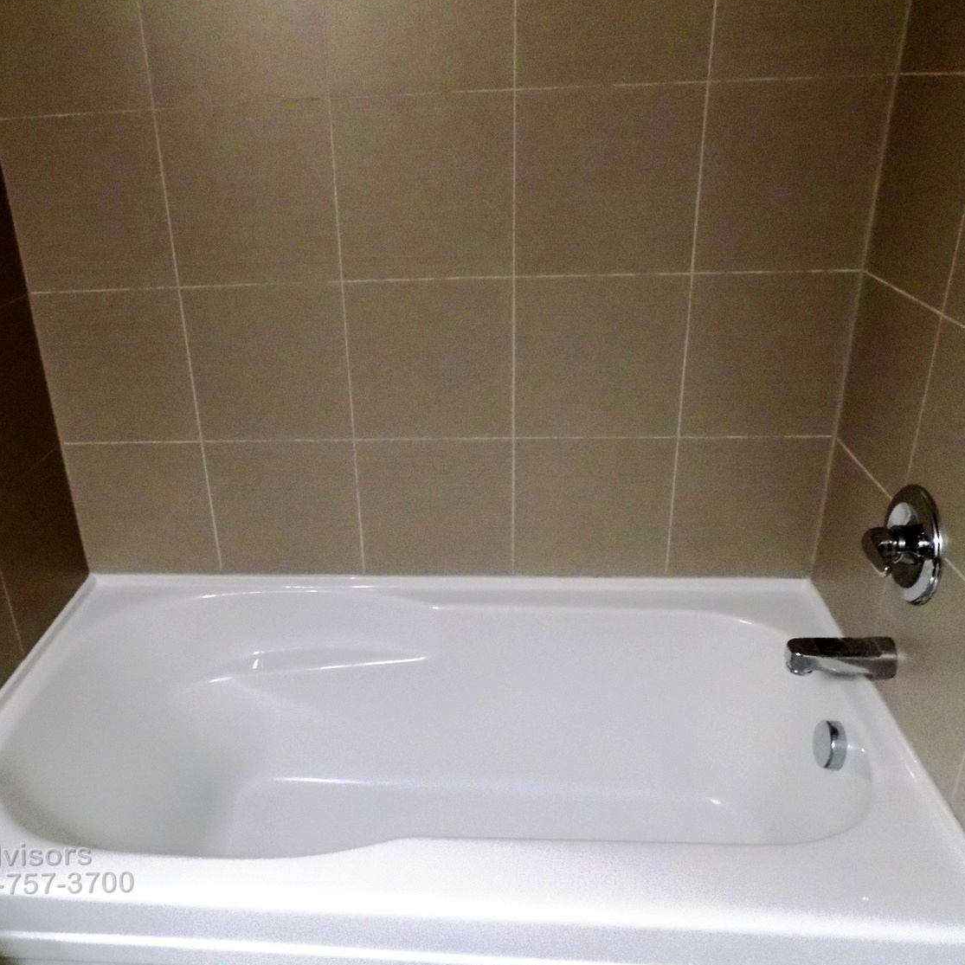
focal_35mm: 28
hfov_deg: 56.9
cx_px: 387
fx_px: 883
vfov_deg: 57.3
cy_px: 486
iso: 400
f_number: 3.1
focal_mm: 4
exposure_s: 1/30
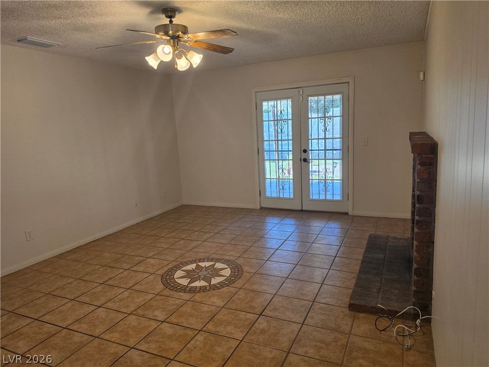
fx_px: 325
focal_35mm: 23
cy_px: 184
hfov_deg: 73.9
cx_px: 244
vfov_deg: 58.9
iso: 160
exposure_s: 1/120
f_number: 1.4
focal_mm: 6.5
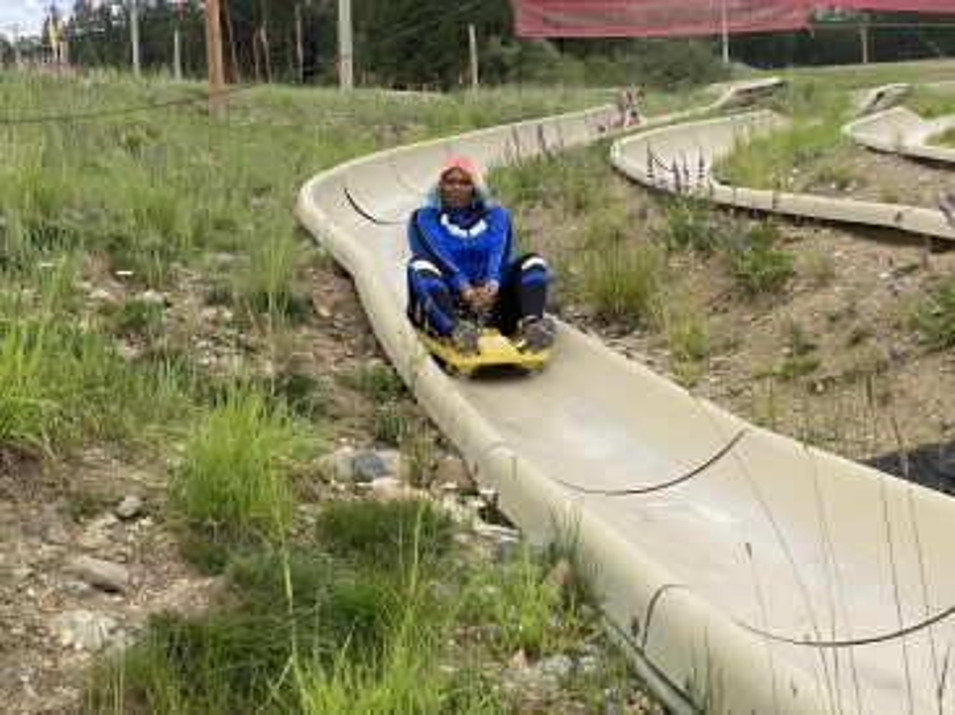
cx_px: 478
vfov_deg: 28.0
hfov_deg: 36.8
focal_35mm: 52
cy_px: 358
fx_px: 1434
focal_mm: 6
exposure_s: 1/905
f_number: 2
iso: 20
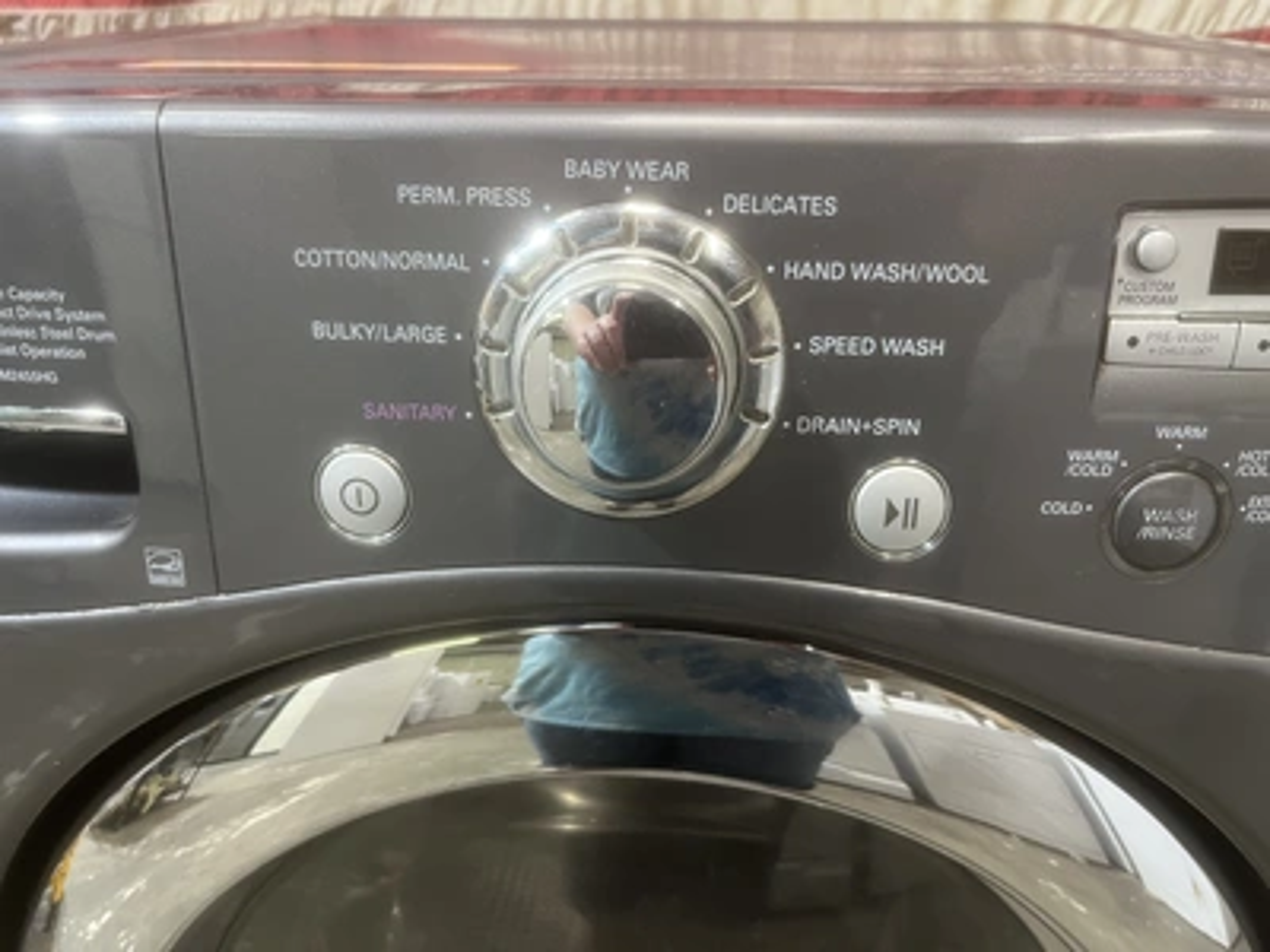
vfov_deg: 53.1
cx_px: 635
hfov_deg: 67.3
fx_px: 954
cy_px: 476
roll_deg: +2.1
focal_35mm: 26
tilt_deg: -25.6
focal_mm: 5.1
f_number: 1.6
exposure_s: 1/60
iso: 250
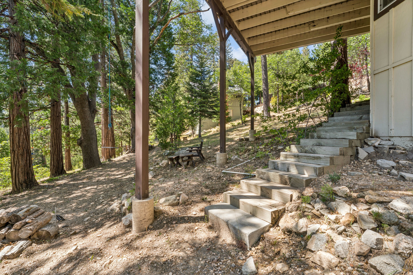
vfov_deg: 72.4
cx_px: 206
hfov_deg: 95.3
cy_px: 138
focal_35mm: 16
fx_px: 188
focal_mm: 16.4
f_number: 22
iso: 100
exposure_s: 1/5
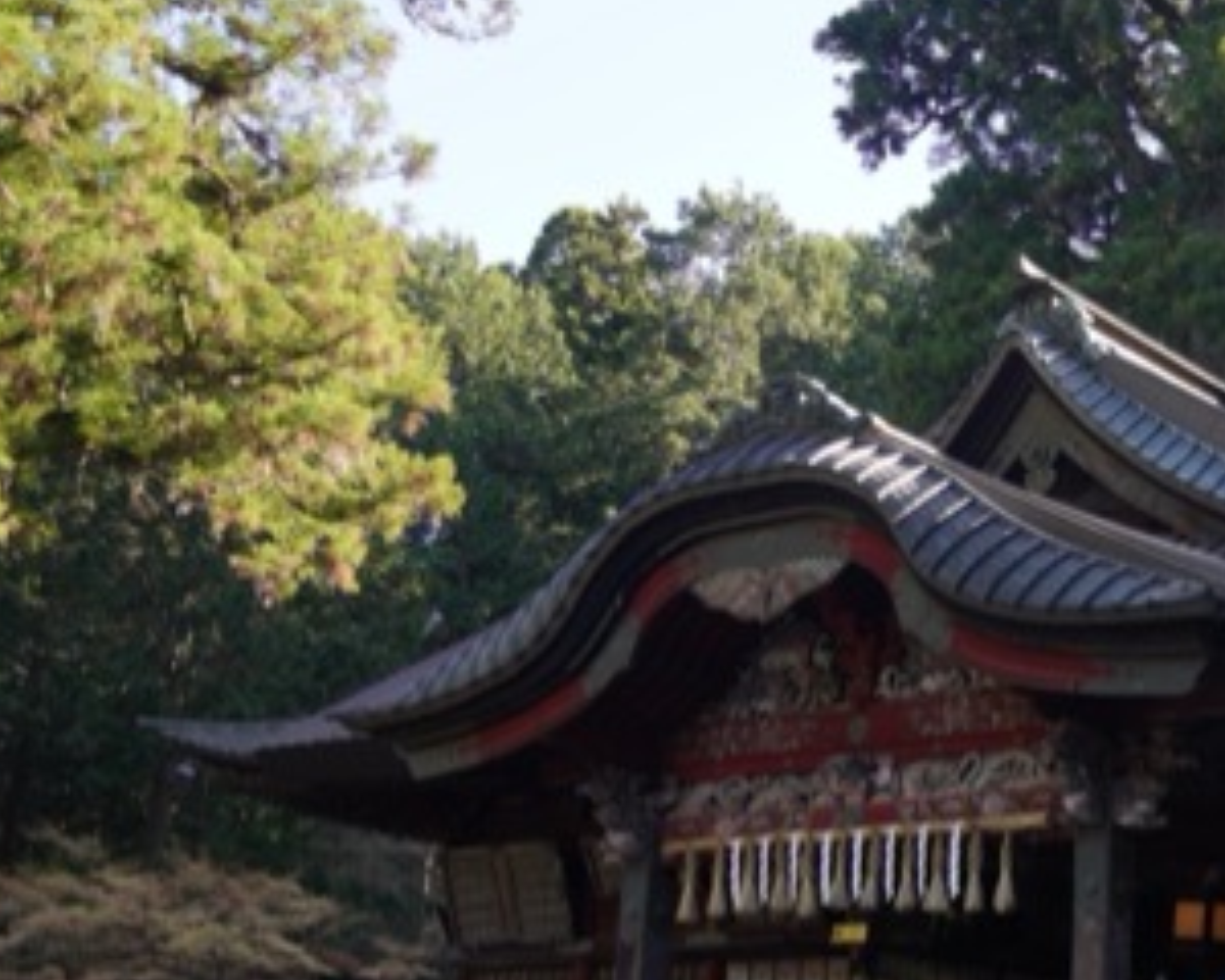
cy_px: 817
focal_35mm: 56
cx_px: 1241
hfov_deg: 31.0
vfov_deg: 26.5
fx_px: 2030
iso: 100
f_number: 3.5
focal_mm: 28
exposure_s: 1/125
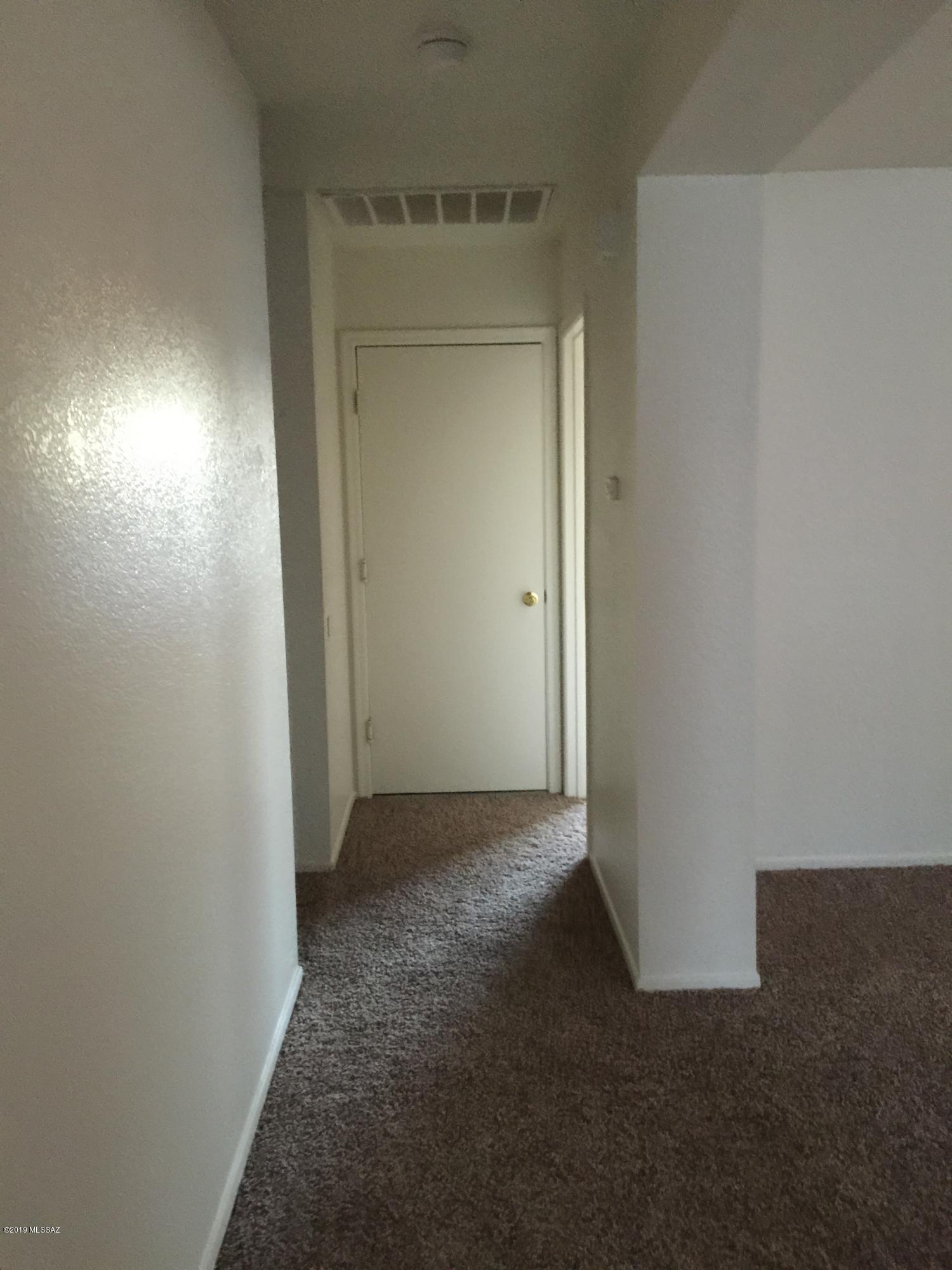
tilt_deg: -5.5
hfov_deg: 48.2
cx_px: 476
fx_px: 1063
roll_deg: +1.3
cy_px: 635
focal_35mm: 29
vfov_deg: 61.7
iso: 100
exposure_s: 1/4
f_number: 2.2
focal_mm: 4.15
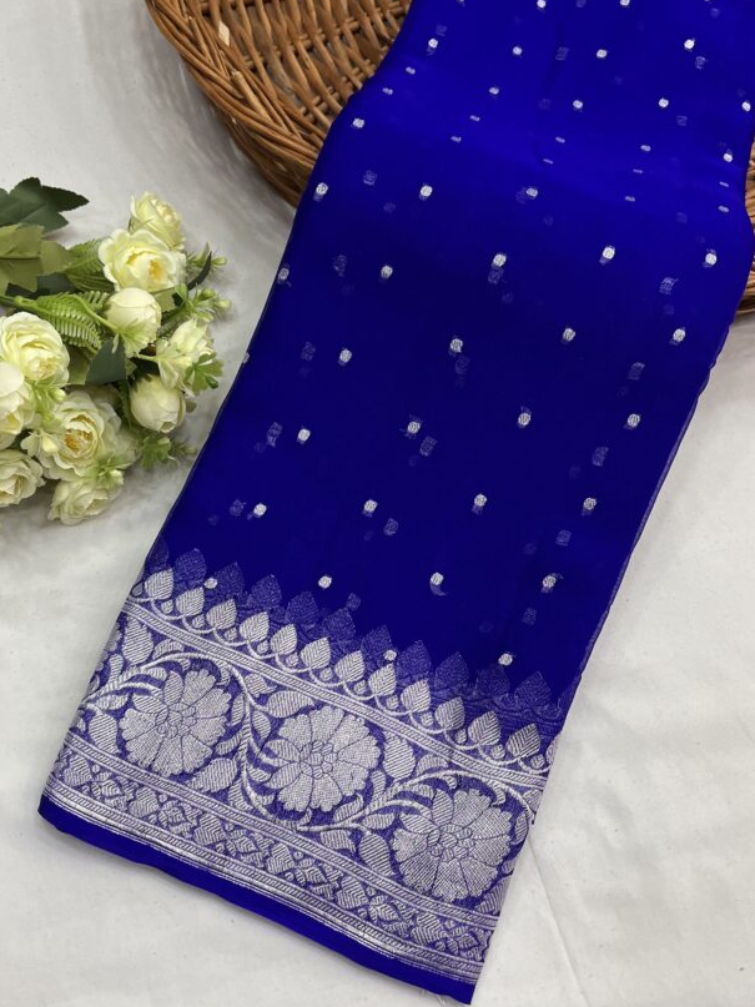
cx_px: 316
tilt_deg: -64.0
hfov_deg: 42.8
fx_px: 960
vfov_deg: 55.4
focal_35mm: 33
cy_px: 500
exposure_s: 1/100
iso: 80
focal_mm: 5.1
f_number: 1.6
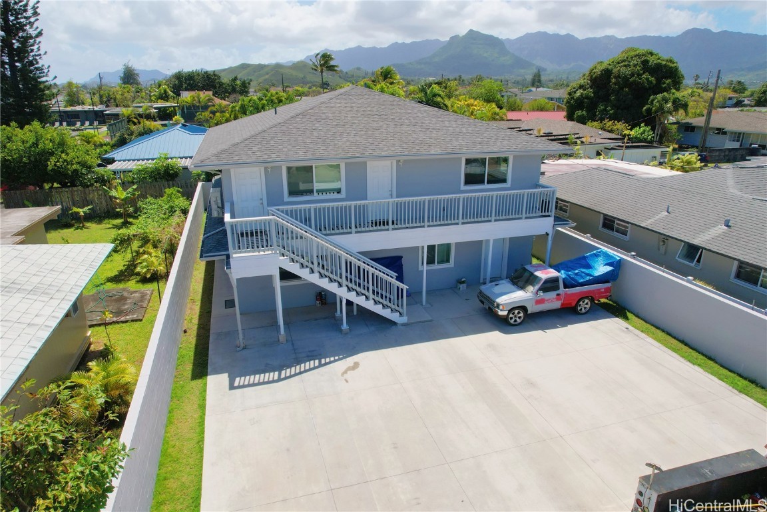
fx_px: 469
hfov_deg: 78.6
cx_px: 384
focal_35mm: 22
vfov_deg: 57.2
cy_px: 256
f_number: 2.8
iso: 120
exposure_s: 1/3200
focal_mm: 8.38
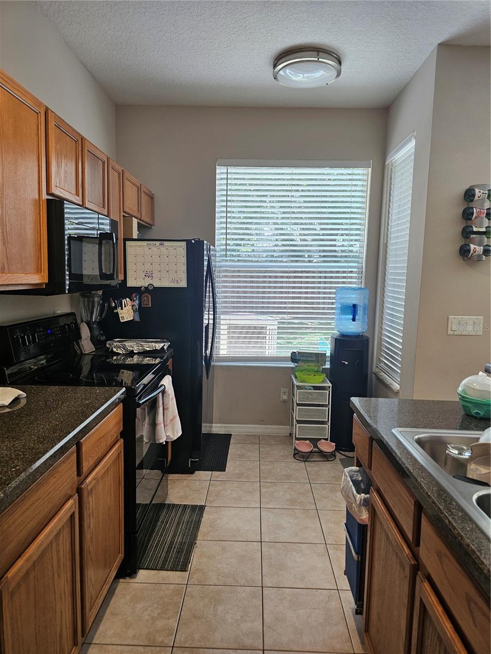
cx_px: 246
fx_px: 435
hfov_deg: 58.9
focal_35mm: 23
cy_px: 327
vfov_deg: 73.9
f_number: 1.7
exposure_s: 1/51
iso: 64
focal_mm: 6.3
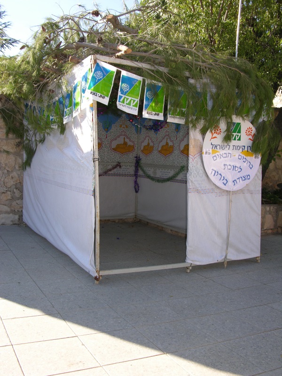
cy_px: 188
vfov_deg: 51.4
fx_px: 391
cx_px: 141
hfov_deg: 39.7
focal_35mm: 36
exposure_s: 1/124
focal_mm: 9.2
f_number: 4.5
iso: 50
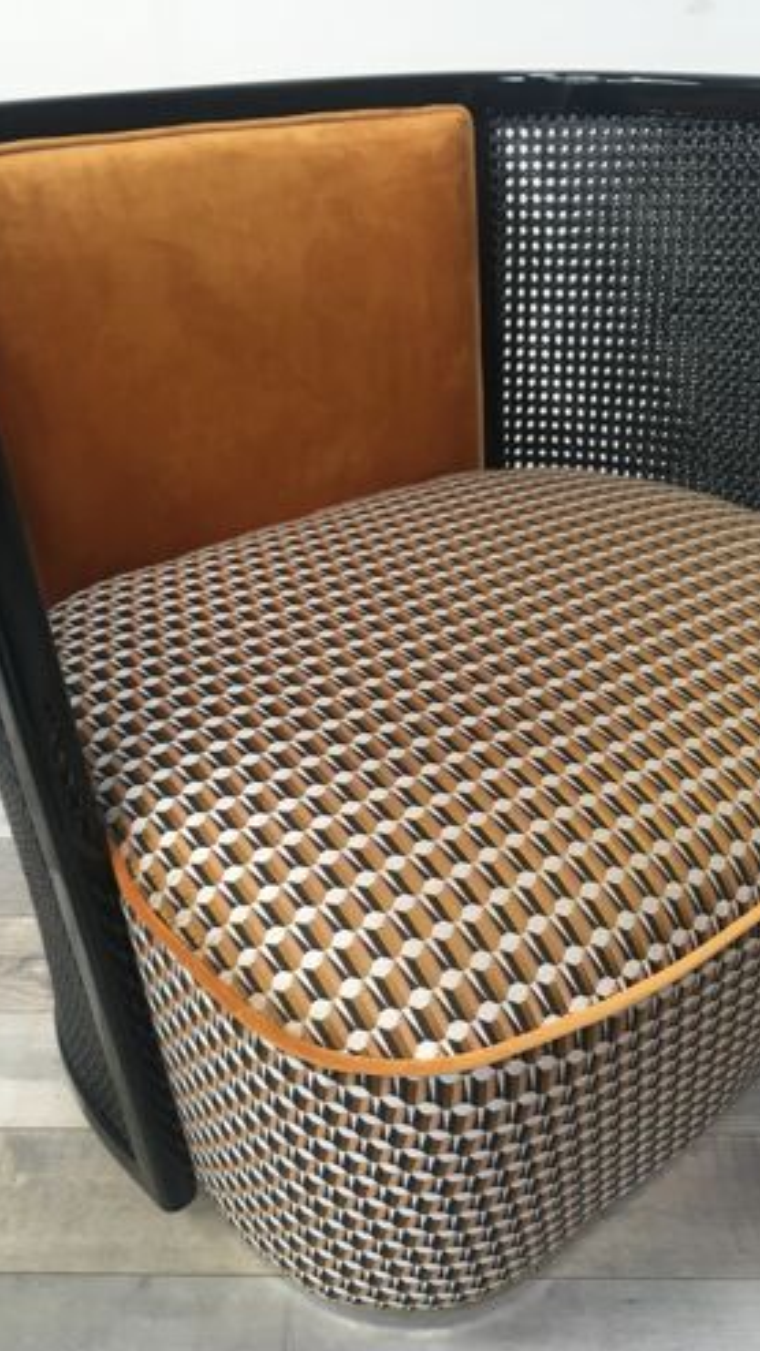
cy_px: 681
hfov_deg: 36.7
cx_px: 398
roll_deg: -2.2
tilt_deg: -33.2
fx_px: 1146
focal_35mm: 32
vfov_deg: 61.0
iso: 80
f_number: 2.2
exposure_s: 1/33
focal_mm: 4.15
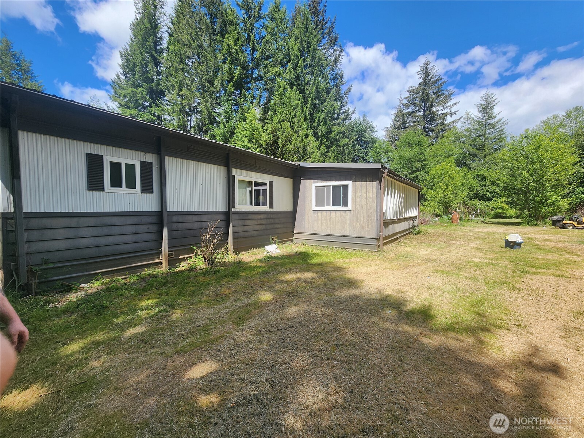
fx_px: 219
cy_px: 219
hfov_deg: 106.2
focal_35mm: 13
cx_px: 292
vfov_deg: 89.9
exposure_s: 1/1245
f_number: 2.2
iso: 50
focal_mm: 2.2
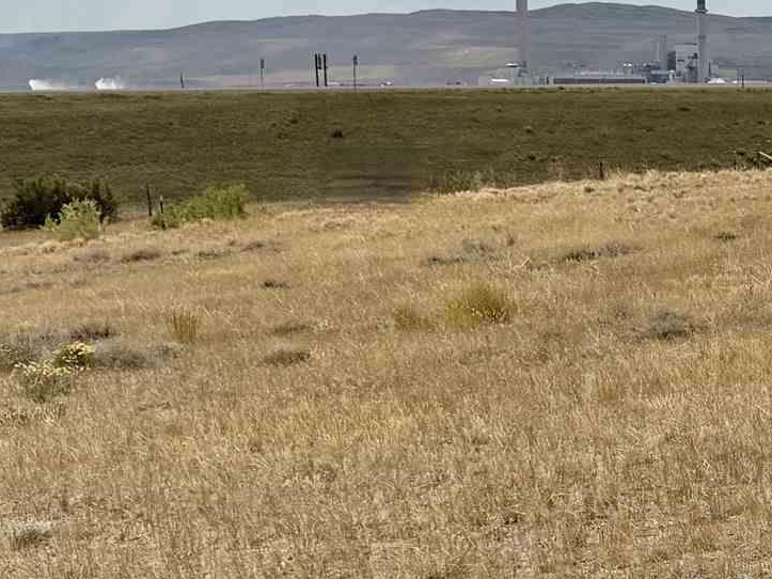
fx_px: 2274
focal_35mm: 102
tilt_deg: -3.5
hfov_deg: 17.6
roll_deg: +0.1
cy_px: 299
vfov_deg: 14.5
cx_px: 1094
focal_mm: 6.76
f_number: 1.78
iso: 80
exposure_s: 1/8130
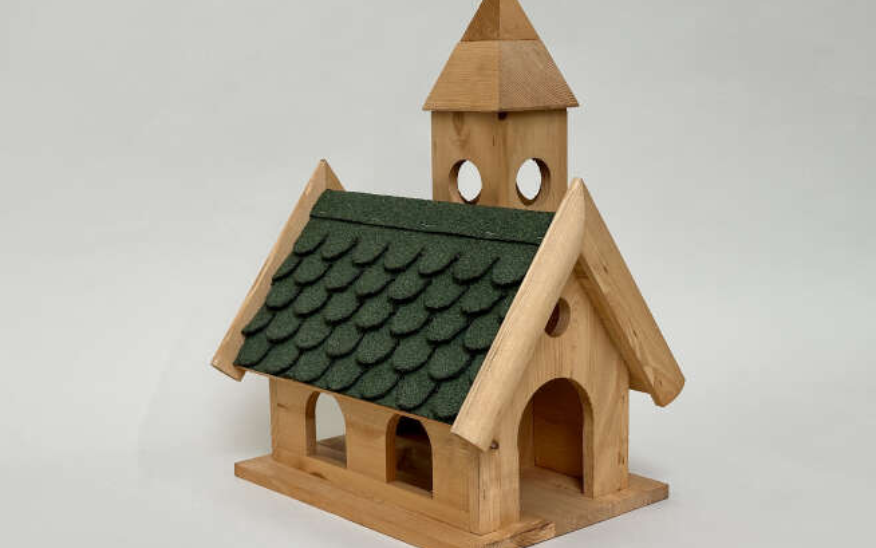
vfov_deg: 23.2
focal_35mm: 56
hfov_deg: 36.3
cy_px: 272
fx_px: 1337
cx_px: 406
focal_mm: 6.86
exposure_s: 1/158
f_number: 1.78
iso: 50
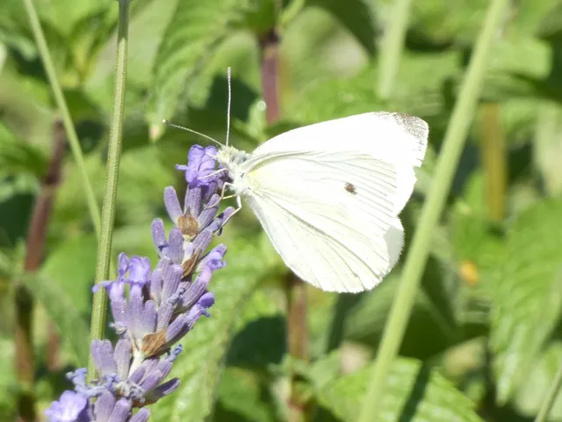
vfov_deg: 4.2
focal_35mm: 350
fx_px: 5682
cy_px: 211
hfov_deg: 5.7
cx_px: 281
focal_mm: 62.7
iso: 80
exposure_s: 1/160
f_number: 5.6
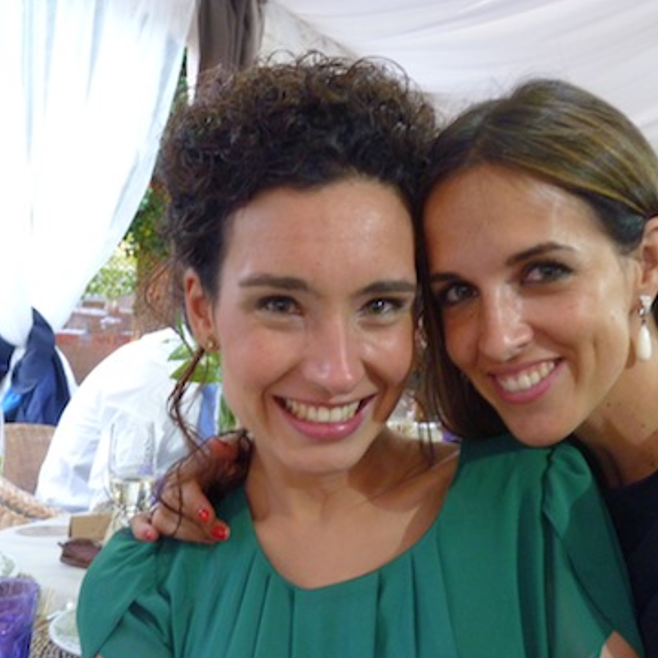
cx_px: 411
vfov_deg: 32.2
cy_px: 334
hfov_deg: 32.1
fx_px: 1140
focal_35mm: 53
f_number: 3
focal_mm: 7.8
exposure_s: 1/10
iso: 400
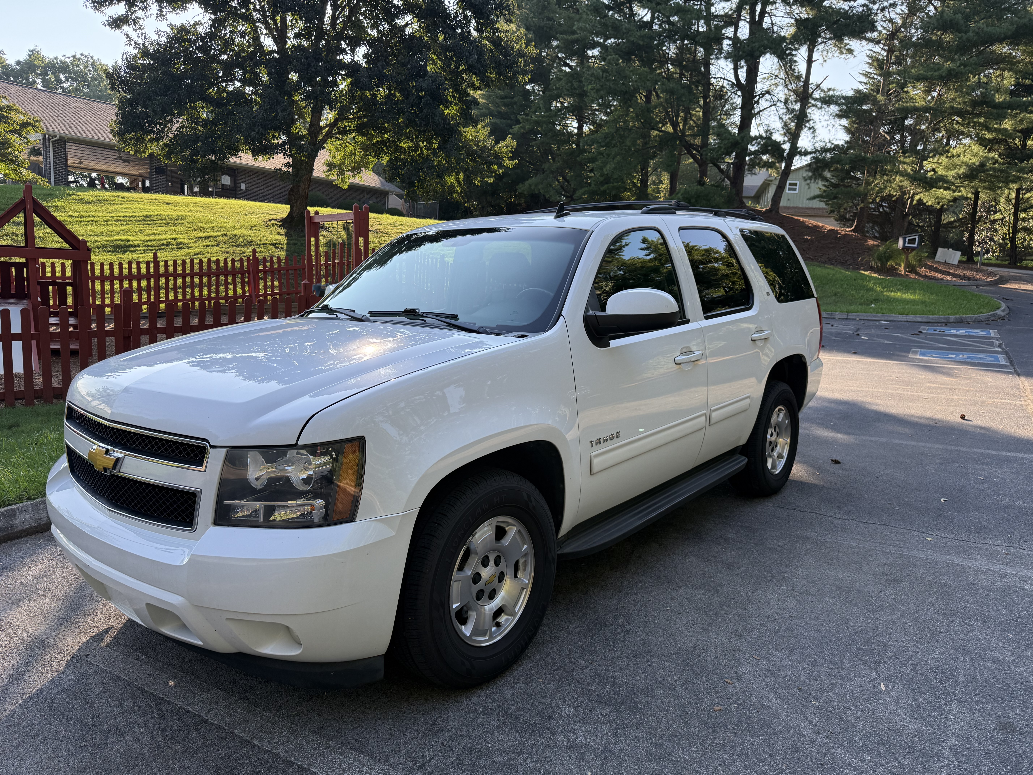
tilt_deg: -8.6
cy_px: 388
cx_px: 516
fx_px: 716
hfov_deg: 71.6
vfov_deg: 56.8
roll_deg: -2.9
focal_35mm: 24
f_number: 1.78
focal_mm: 6.76
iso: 100
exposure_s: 1/858
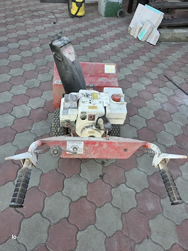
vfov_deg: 73.9
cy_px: 126
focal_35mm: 23
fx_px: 167
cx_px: 94
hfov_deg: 58.9
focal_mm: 6.3
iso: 40
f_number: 1.7
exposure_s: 1/370
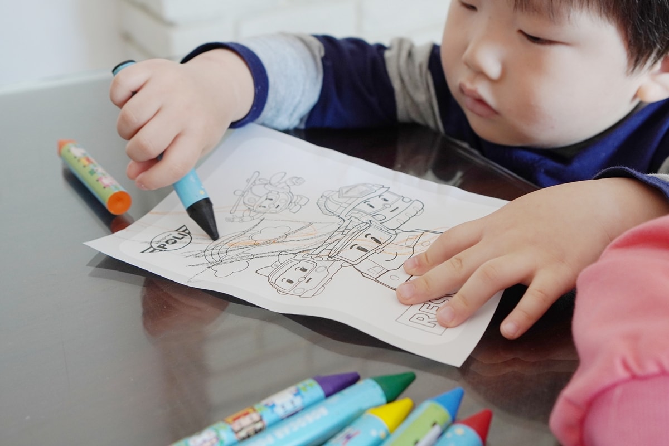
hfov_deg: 40.0
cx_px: 334
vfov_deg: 27.3
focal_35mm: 50
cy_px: 223
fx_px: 920
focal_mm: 33
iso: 640
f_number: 4
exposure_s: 1/160
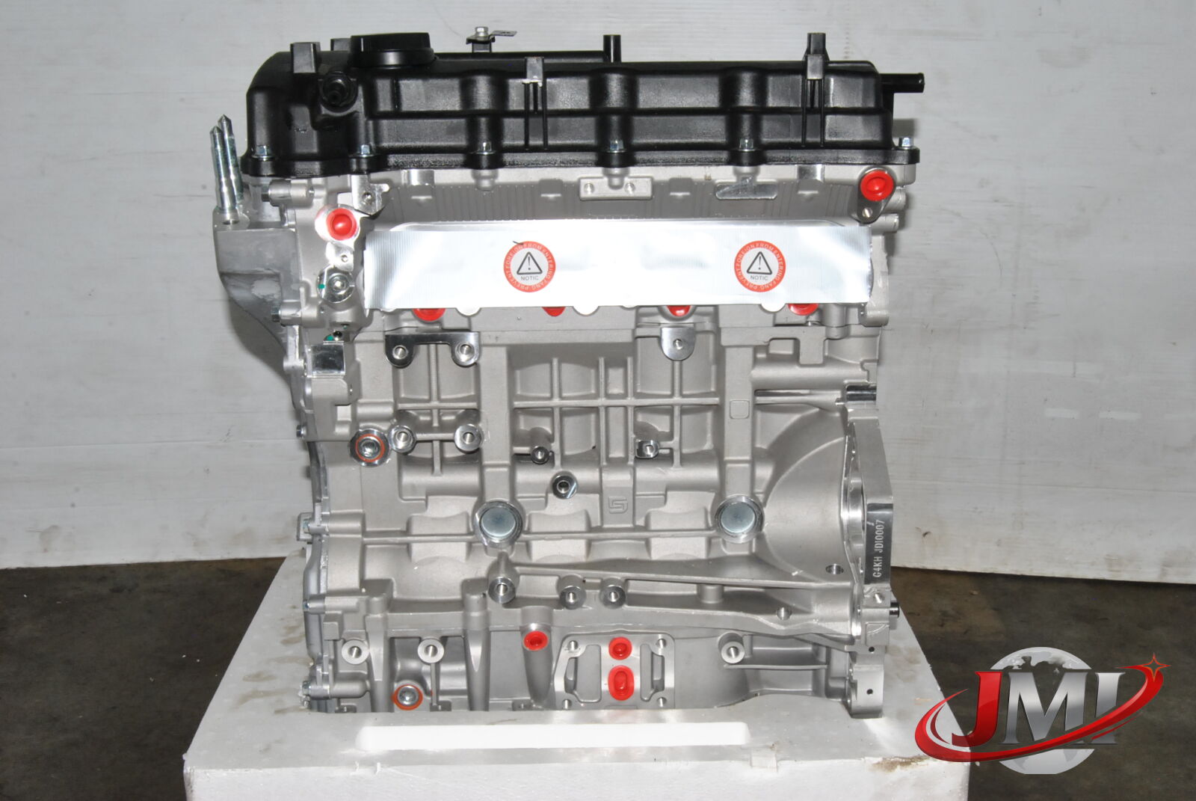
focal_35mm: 46
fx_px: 1547
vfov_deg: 29.0
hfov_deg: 42.3
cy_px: 400
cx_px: 598
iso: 800
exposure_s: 1/200
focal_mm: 31
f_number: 22
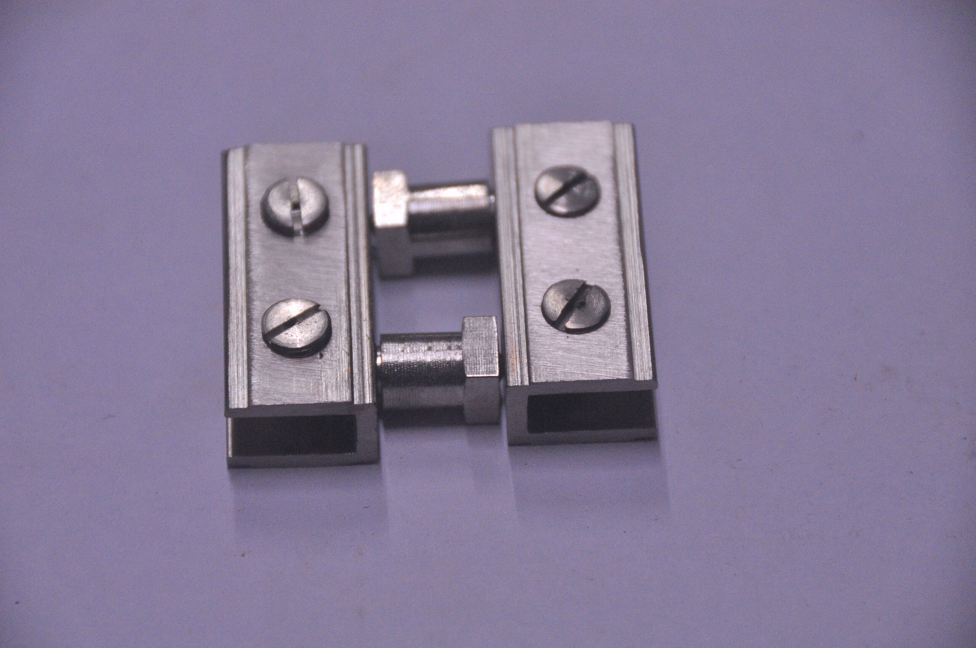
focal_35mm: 300
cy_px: 324
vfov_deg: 4.6
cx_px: 488
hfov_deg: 6.9
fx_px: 8123
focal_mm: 200
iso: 1250
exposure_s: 1/125
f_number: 5.6
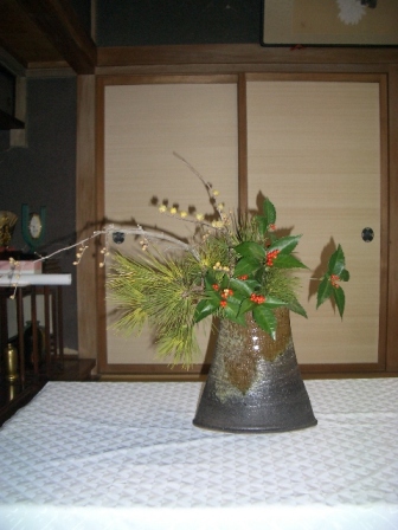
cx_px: 199
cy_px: 265
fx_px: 537
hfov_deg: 40.7
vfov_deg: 52.6
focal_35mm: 35
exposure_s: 1/60
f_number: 2.6
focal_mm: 5.8
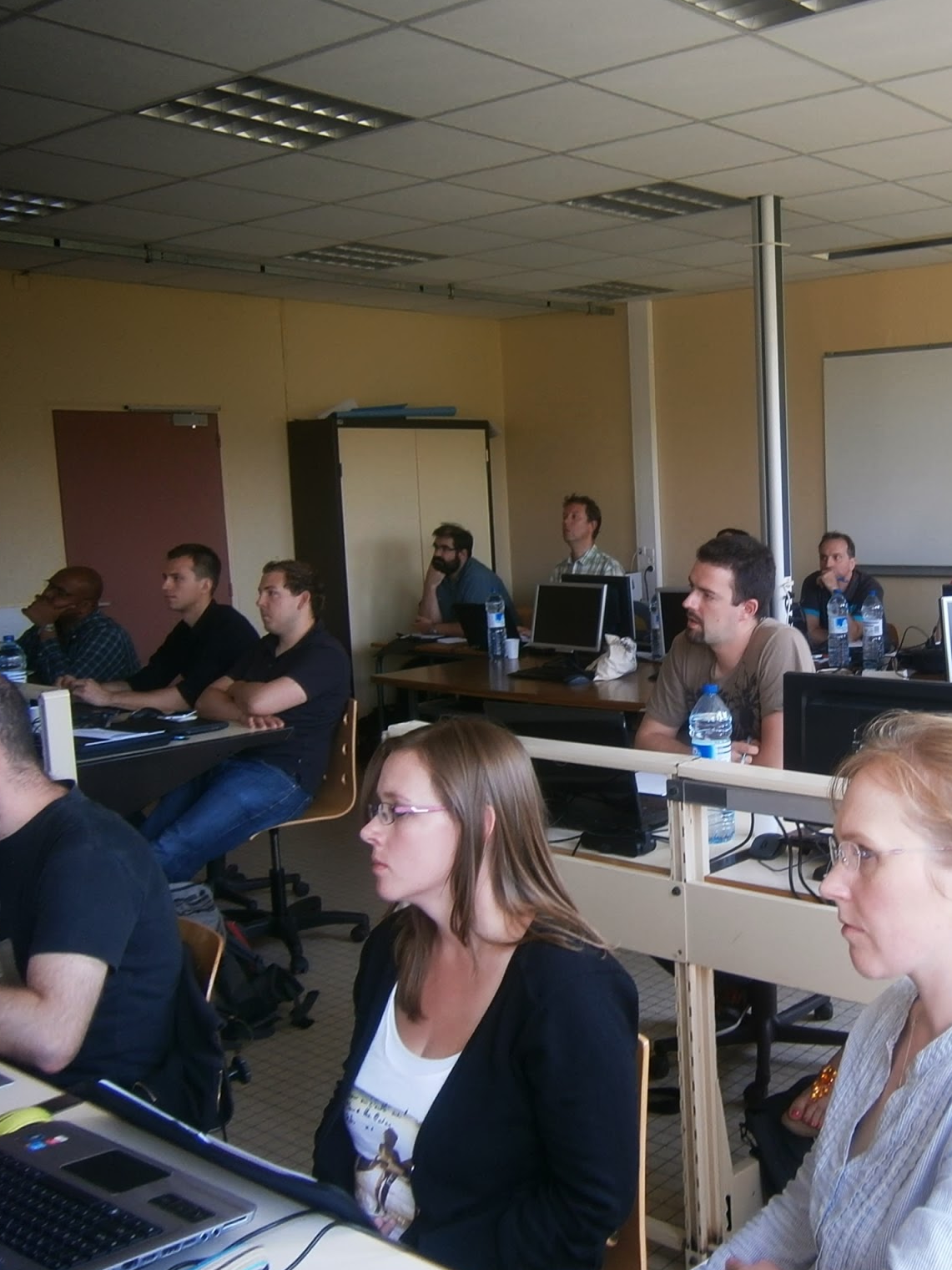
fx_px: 1283
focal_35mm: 35
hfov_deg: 39.1
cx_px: 762
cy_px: 636
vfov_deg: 52.6
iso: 80
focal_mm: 4.7
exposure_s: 1/50
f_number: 2.8
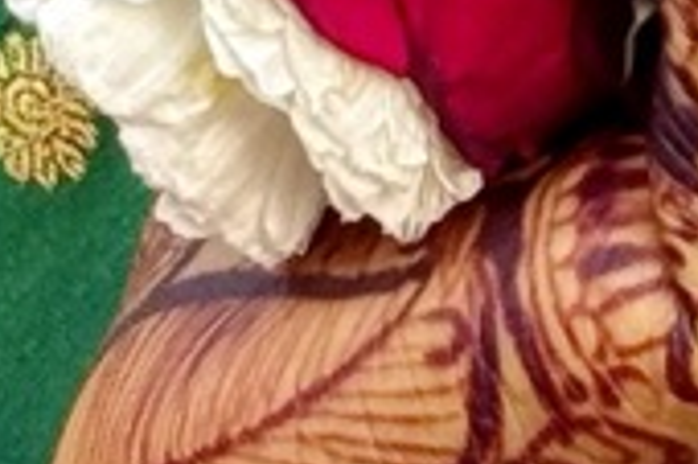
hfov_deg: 4.4
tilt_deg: -8.7
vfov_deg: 2.8
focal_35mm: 470
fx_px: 9104
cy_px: -1918
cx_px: 111
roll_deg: -2.8
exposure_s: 1/80
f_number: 1.78
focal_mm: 6.76
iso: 100
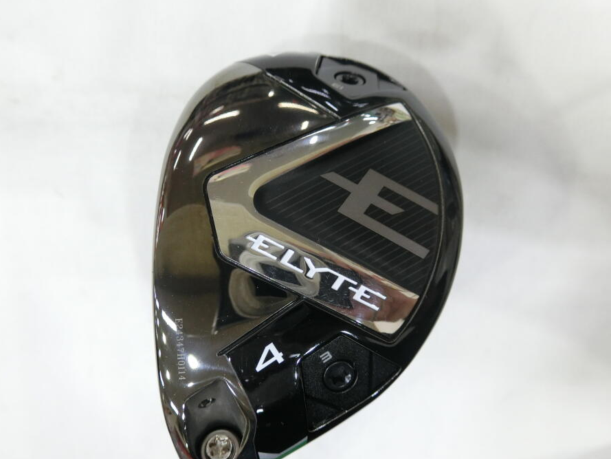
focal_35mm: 27
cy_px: 240
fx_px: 477
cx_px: 282
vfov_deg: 51.3
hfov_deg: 65.2
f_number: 2.8
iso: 320
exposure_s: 1/125
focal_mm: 5.4
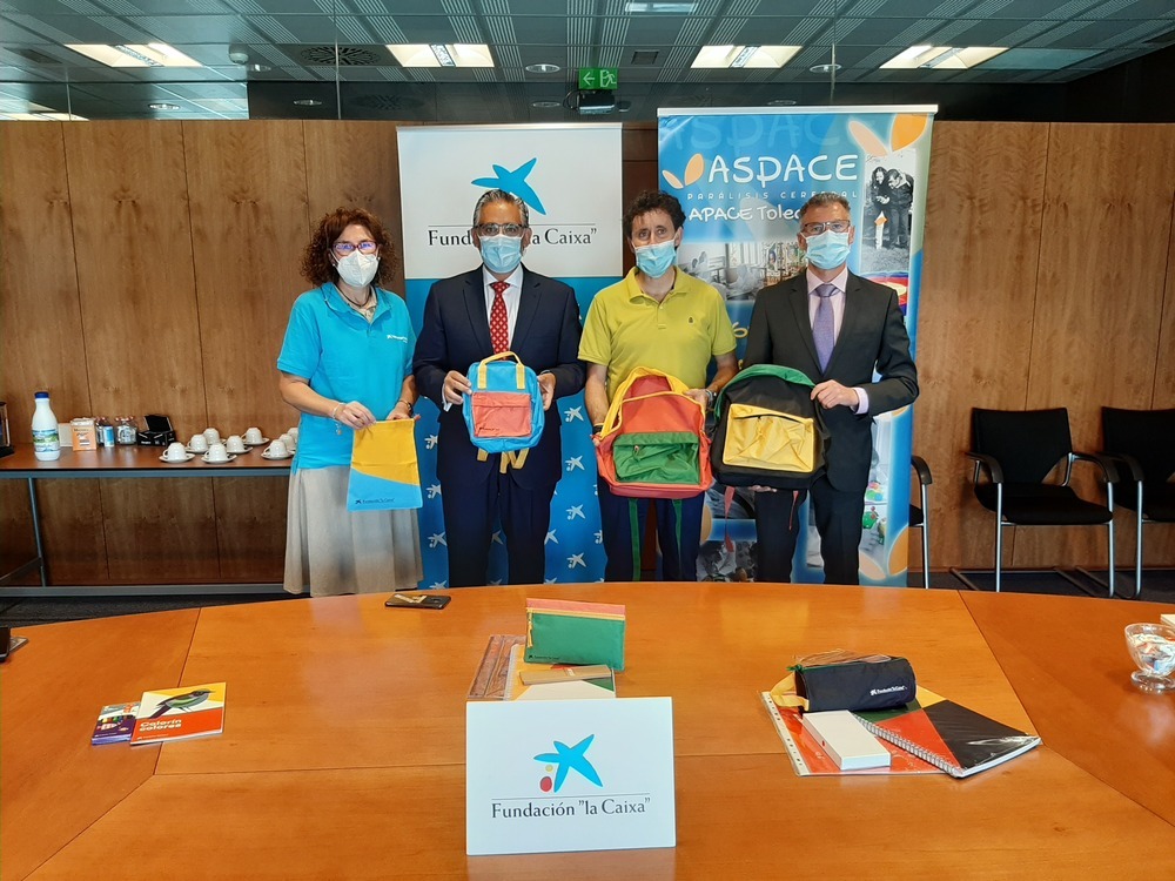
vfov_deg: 53.1
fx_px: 883
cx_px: 588
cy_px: 440
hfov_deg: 67.3
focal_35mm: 26
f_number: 1.7
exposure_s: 1/50
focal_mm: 3.93
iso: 64
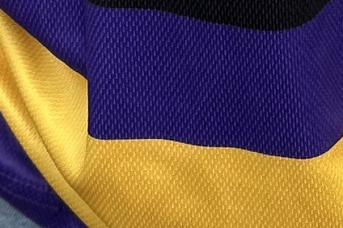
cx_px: 391
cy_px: -789
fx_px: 1981
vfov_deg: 5.5
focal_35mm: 208
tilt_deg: -9.5
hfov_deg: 9.8
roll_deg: -0.3
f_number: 1.5
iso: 50
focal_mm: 5.7
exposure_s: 1/887
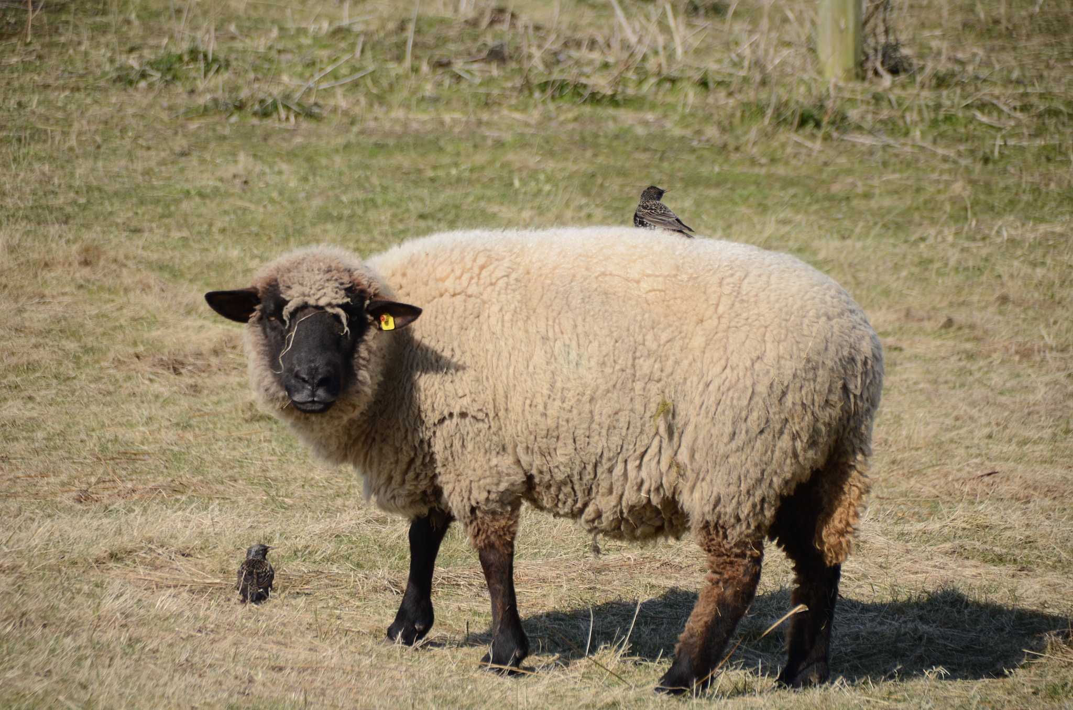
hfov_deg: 7.4
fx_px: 8253
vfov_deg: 4.9
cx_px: 536
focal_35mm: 278
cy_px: 355
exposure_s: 1/400
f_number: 6.3
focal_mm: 185
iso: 100
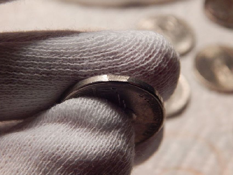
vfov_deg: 19.6
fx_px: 505
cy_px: 88
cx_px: 116
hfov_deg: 26.0
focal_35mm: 75
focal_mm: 13.5
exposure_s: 1/30
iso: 280
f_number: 4.2
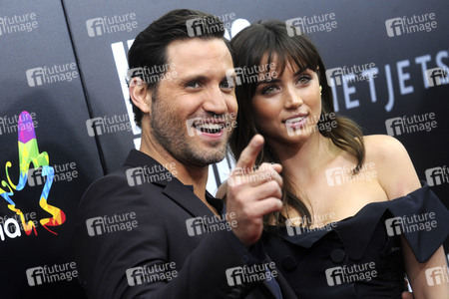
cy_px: 150
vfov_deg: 11.0
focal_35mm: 125
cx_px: 224
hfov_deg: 16.4
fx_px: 1559
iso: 1600
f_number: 5
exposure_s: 1/320
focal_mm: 125
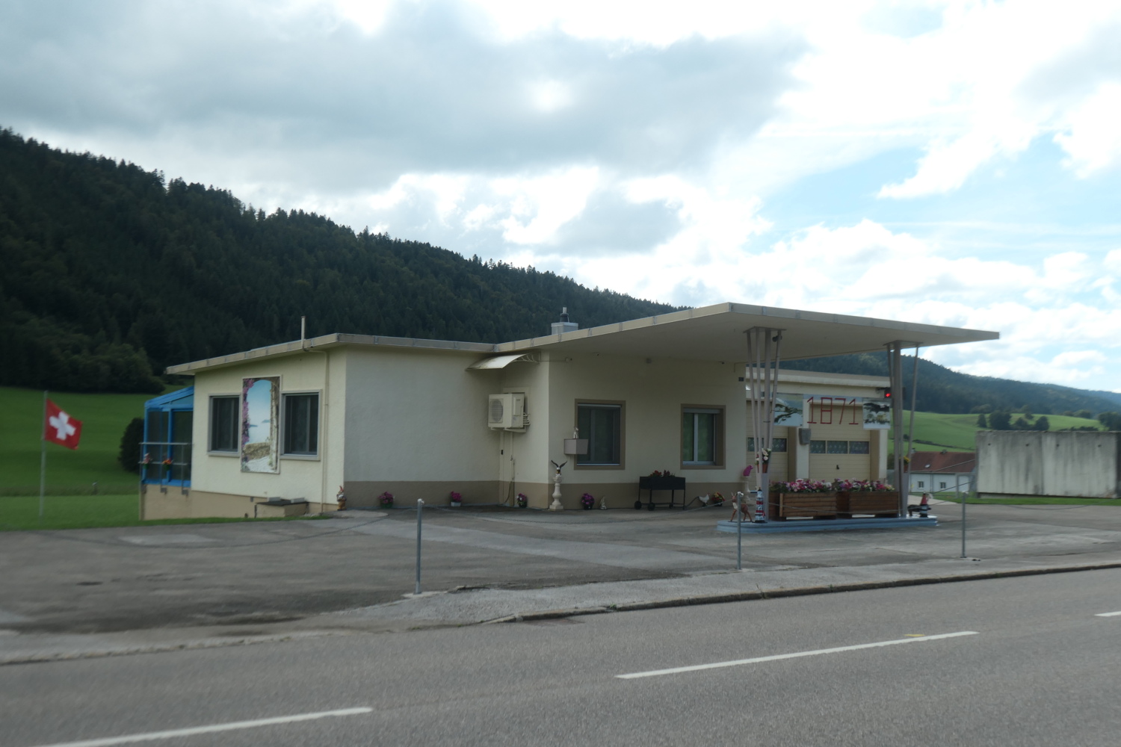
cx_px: 560
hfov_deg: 46.4
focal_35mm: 42
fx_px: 1308
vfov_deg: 31.9
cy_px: 374
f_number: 4.5
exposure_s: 1/1000
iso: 200
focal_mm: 15.4
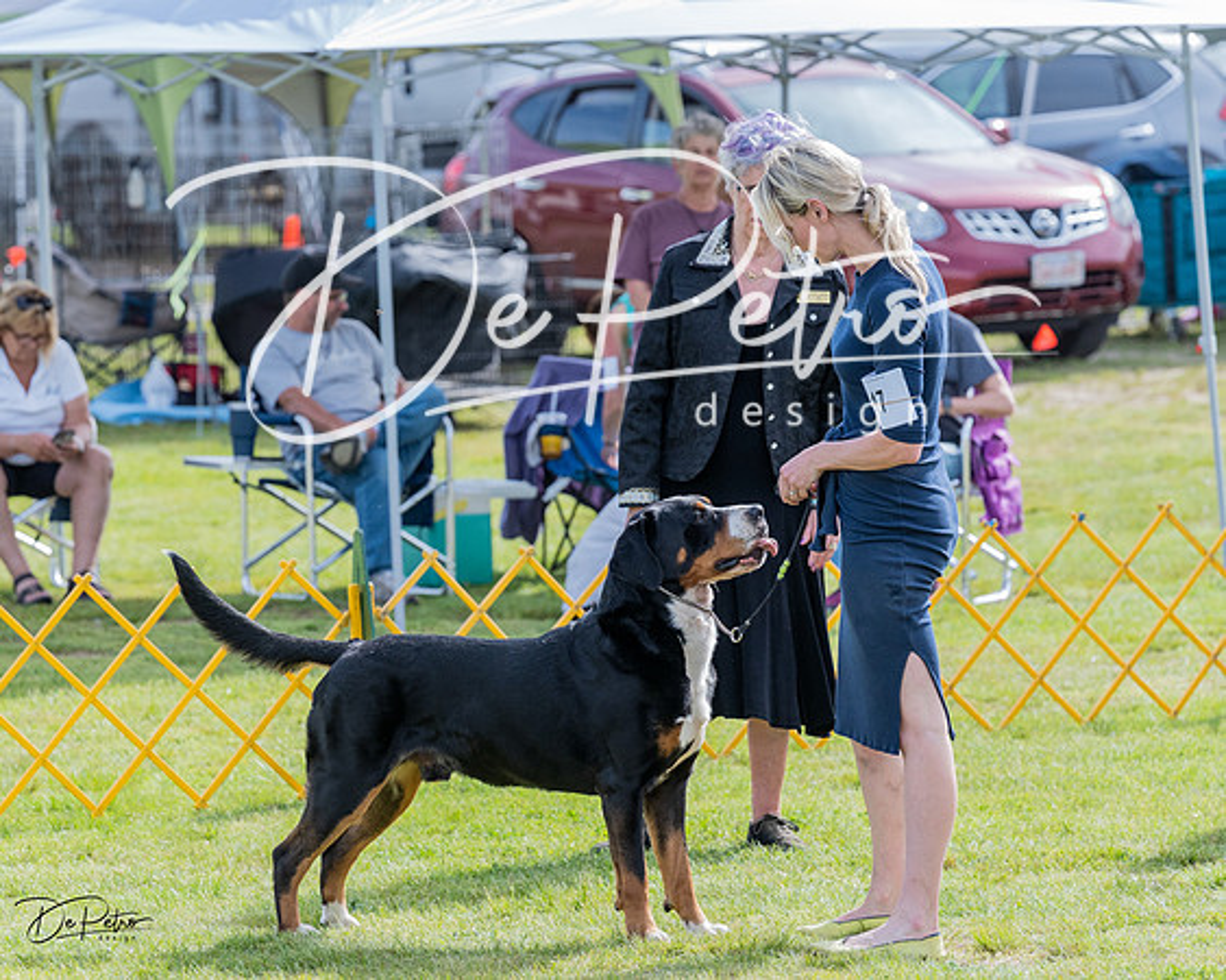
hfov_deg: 9.1
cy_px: 487
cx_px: 556
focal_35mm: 212
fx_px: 7685
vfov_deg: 7.3
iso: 1000
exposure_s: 1/1250
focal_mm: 187
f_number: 5.6
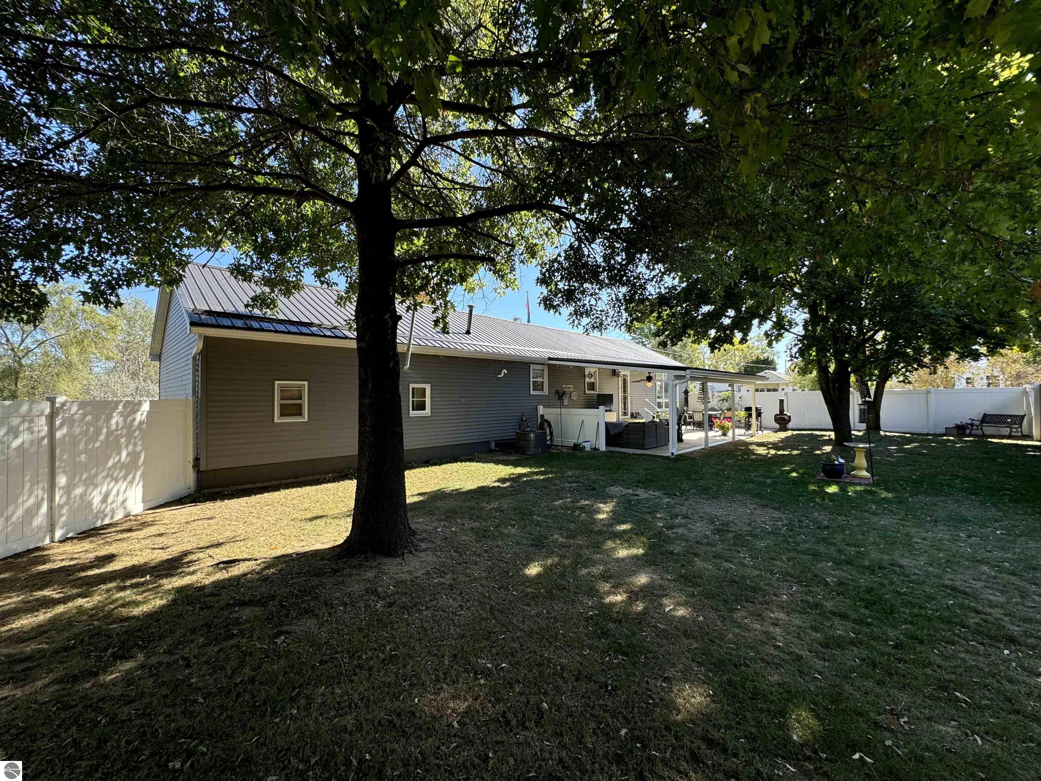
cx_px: 520
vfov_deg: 85.7
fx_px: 421
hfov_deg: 102.1
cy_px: 390
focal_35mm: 14
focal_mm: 2.22
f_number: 2.2
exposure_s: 1/277
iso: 40
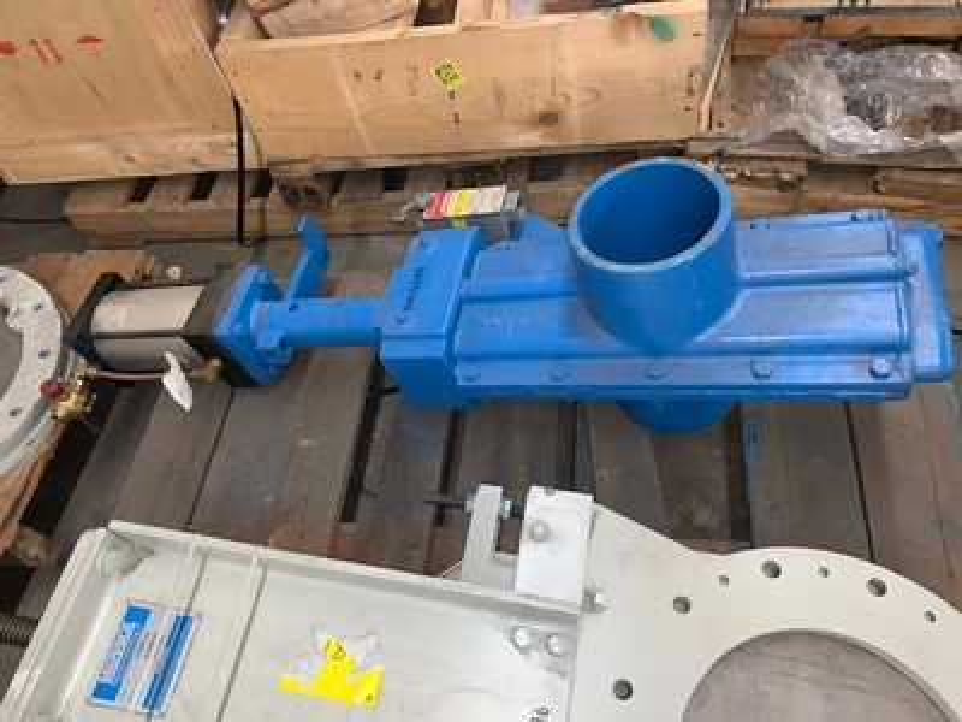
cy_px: 361
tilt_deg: -54.6
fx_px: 723
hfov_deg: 67.3
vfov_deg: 53.1
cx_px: 481
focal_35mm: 26
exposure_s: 1/15
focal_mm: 4.25
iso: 50
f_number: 1.8
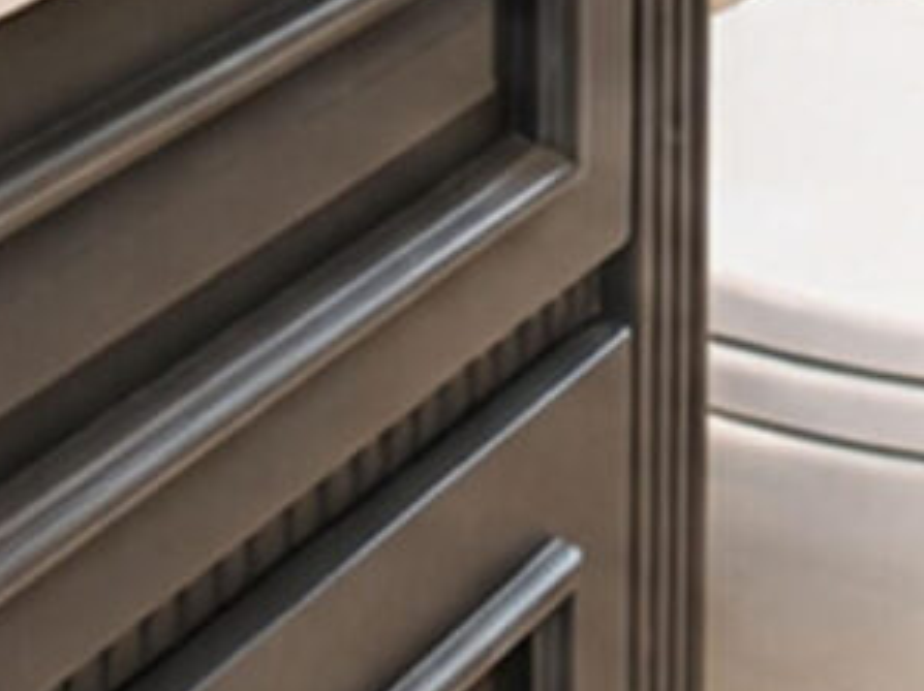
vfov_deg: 9.7
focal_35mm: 124
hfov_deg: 15.7
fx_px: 3307
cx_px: 828
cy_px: -1241
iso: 1250
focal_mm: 10
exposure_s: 1/80
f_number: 8
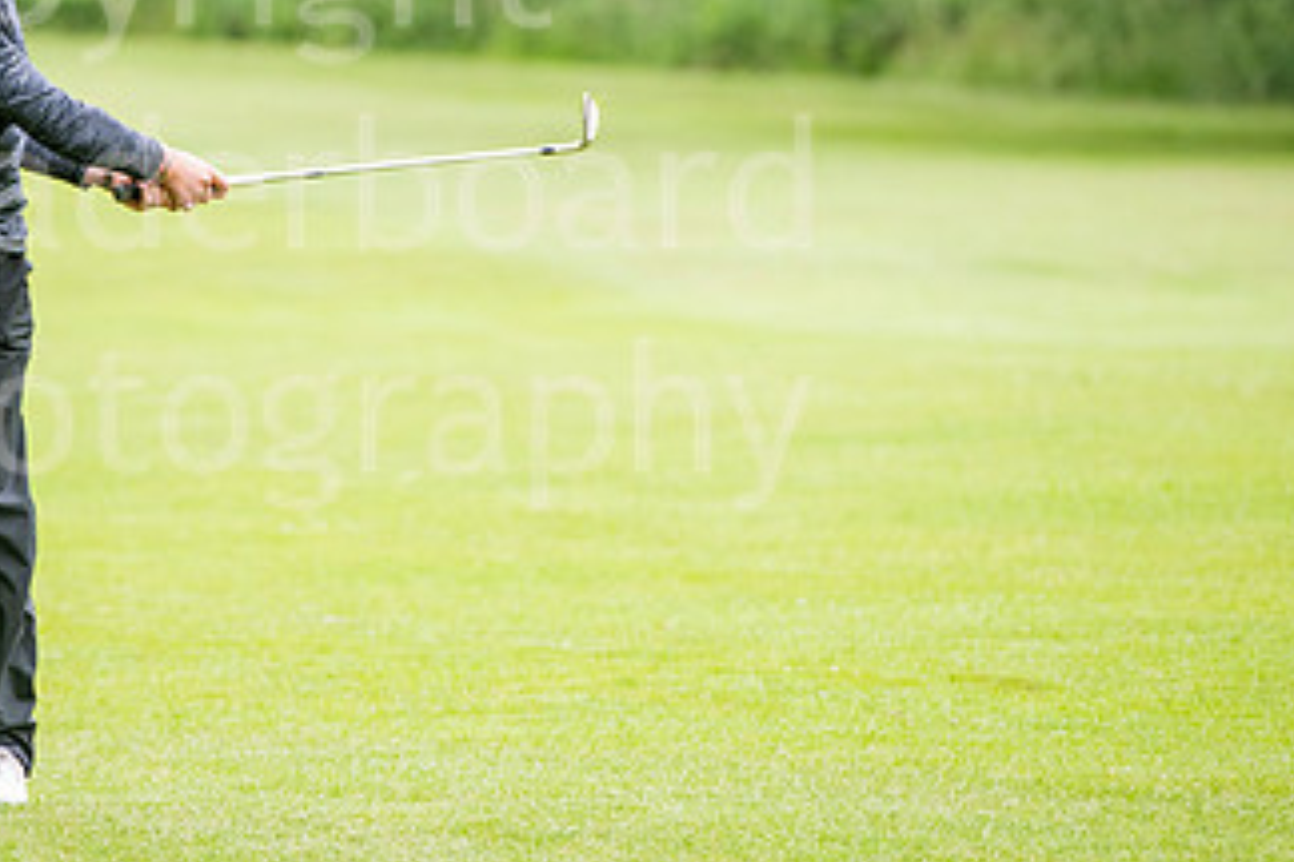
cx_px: 304
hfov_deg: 5.8
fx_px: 12867
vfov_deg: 3.8
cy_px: 221
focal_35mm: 358
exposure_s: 1/1250
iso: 800
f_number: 4
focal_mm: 200
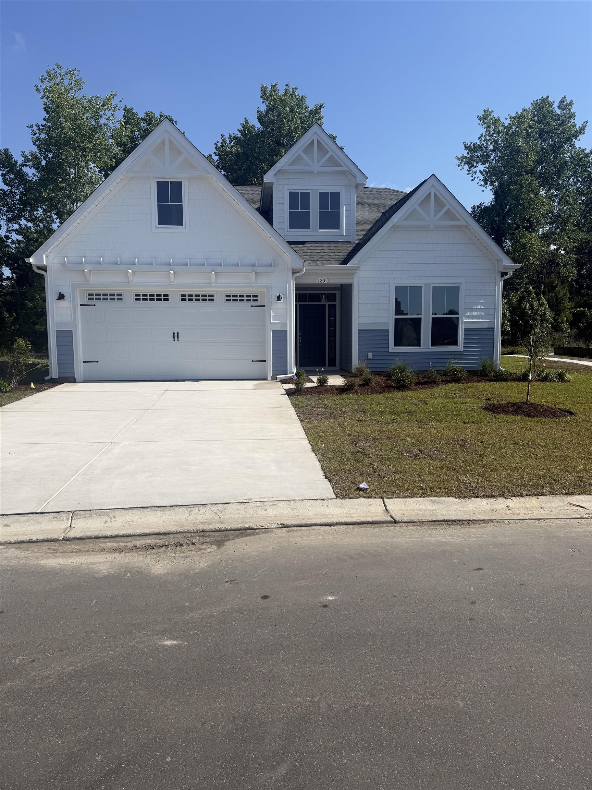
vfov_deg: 71.6
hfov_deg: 56.8
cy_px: 395
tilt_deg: -4.6
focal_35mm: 24
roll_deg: +0.4
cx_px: 296
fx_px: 547
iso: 80
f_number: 1.78
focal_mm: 6.76
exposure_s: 1/5714
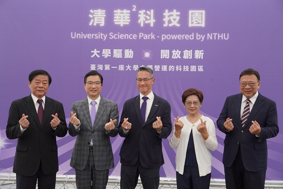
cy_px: 94
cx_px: 142
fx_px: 377
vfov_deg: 28.1
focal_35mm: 48
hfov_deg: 41.1
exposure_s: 1/160
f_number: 4.5
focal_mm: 32
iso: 125
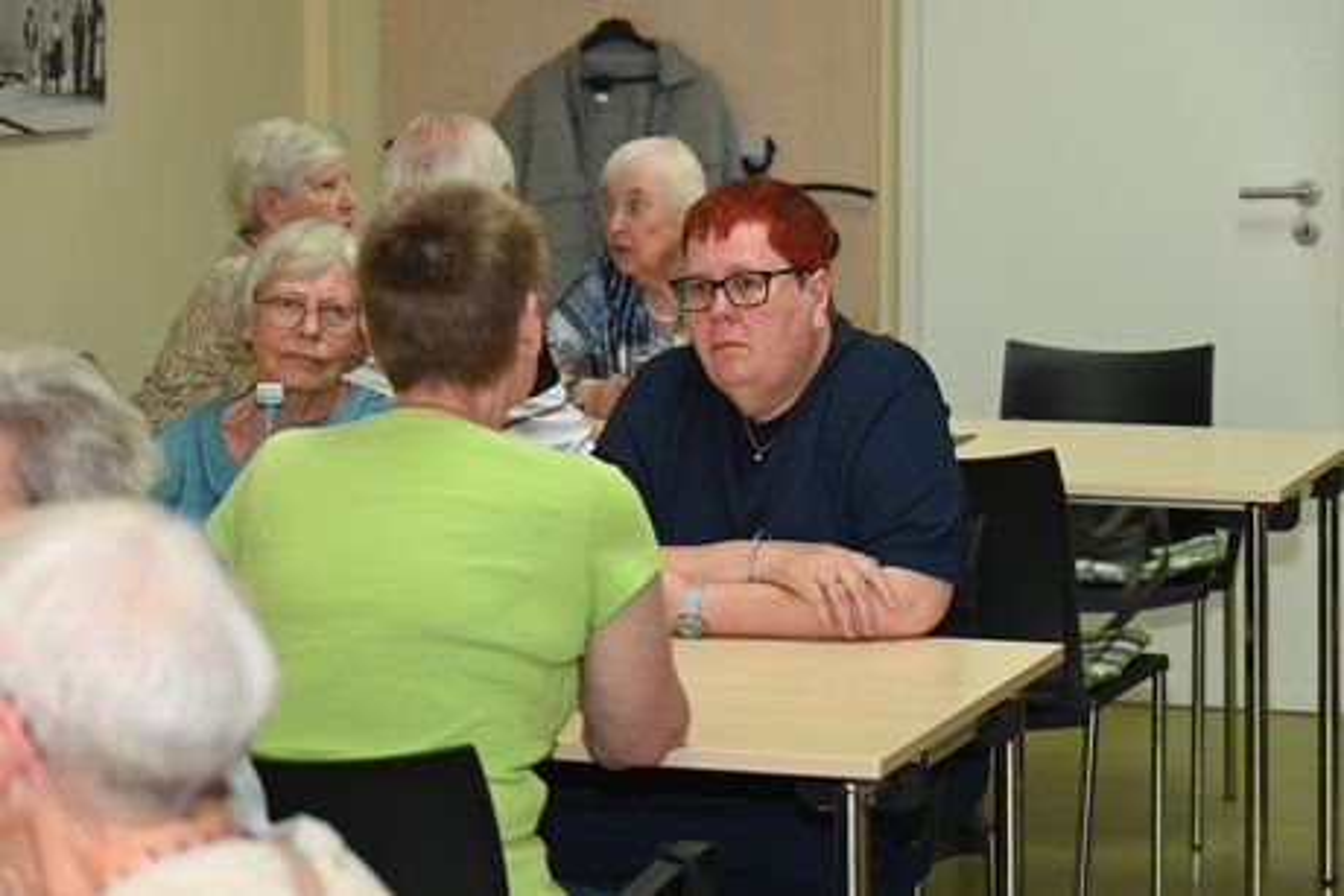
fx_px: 3921
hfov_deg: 19.5
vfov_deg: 13.1
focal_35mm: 105
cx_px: 672
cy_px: 448
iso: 1100
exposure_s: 1/60
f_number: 6.7
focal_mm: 105
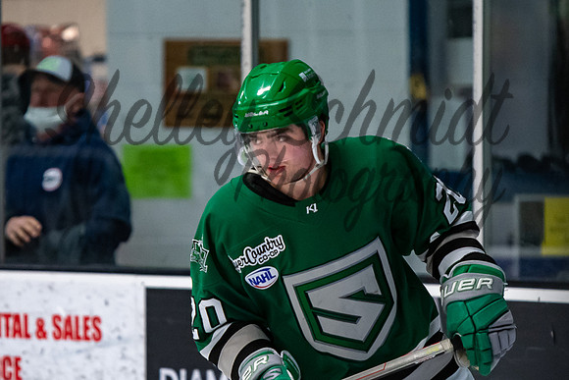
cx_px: 289
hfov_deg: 4.1
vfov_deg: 2.7
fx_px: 7993
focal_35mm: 506
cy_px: 156
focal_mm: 200
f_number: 2.8
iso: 1600
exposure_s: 1/800
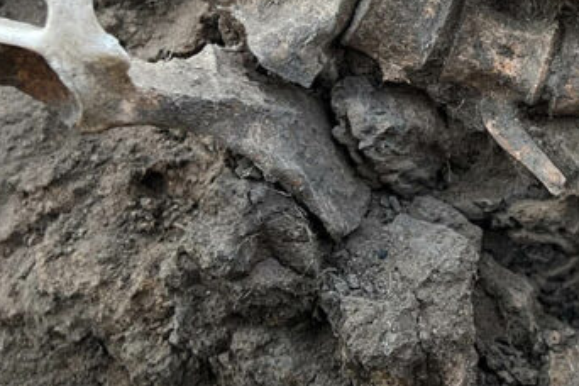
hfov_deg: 24.5
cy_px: 5
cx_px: 494
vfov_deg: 16.5
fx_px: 1303
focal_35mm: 81
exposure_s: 1/350
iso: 50
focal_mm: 5.7
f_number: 1.5
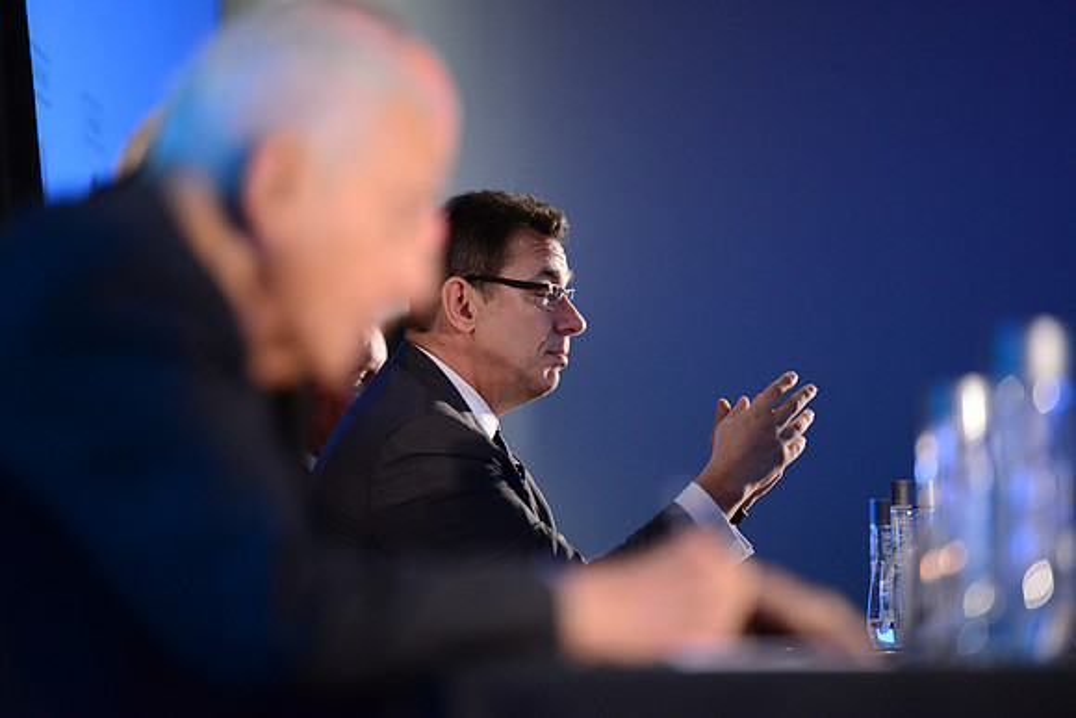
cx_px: 538
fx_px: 5680
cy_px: 359
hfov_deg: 10.8
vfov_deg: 7.2
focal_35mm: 190
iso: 4000
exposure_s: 1/200
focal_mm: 190
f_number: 2.8
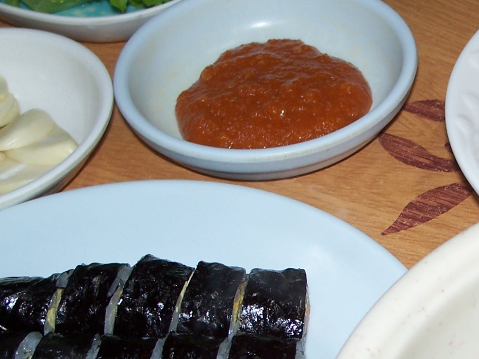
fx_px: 1328
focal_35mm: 96
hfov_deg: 19.8
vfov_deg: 15.1
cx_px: 479
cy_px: 352
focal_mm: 7.8
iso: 80
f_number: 2.8
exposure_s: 1/60
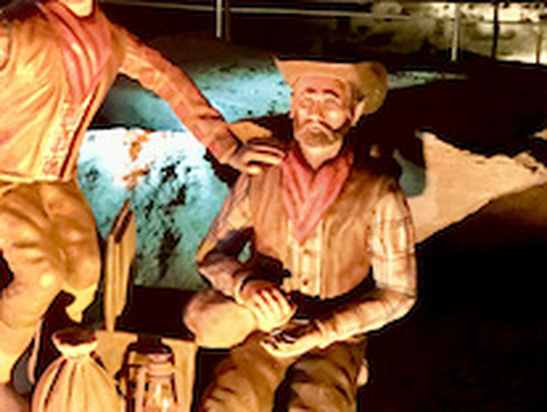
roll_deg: +2.9
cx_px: 87
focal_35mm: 81
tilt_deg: -22.8
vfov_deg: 18.2
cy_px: 256
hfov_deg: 23.6
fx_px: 1282
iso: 200
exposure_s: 1/4
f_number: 1.8
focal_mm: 3.99
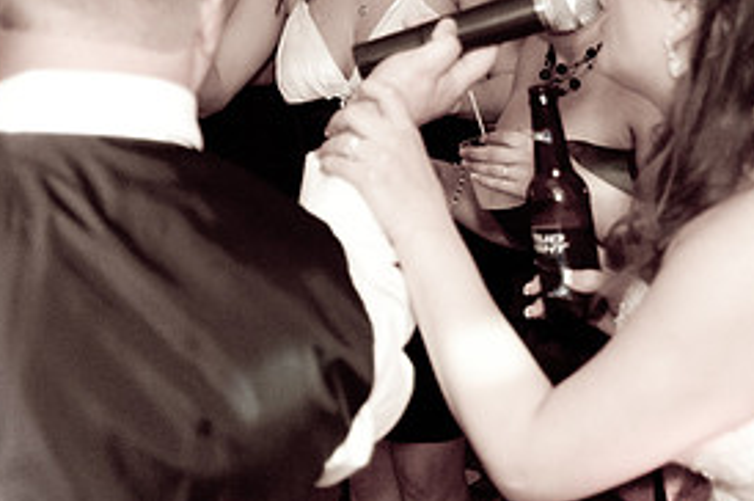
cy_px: 125
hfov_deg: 16.1
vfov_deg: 10.7
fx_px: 2657
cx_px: 493
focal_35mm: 127
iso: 1600
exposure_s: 1/60
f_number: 2.8
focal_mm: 40
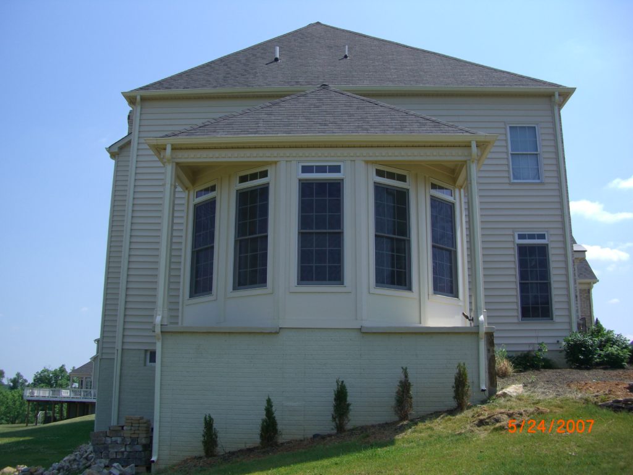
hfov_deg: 49.0
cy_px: 238
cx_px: 316
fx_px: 695
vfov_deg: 37.7
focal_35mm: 38
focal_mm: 7.9
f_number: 5.6
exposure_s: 1/250
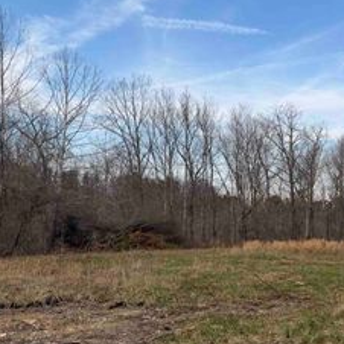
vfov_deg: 35.9
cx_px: 327
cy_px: 205
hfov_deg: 33.6
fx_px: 528
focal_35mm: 47
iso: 80
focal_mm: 6.76
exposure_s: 1/3279
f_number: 1.78
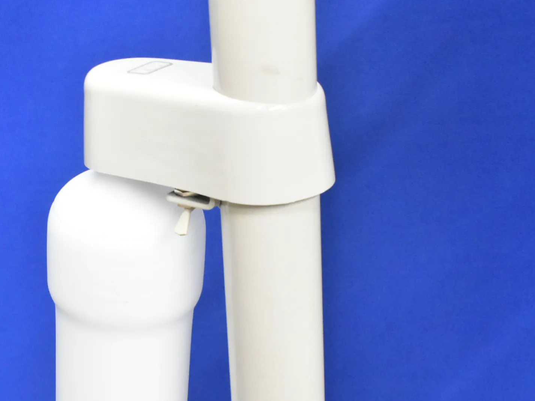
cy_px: 318
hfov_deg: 22.2
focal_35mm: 88
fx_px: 1360
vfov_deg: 16.7
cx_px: 207
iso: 7200
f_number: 8
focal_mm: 34
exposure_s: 1/50
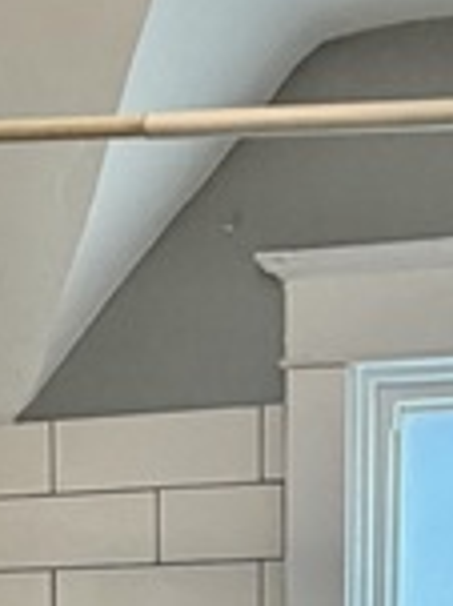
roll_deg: +0.9
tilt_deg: -8.4
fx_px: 1747
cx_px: 188
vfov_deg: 17.1
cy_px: 991
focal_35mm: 100
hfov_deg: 14.8
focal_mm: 2.22
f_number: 2.2
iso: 250
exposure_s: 1/60
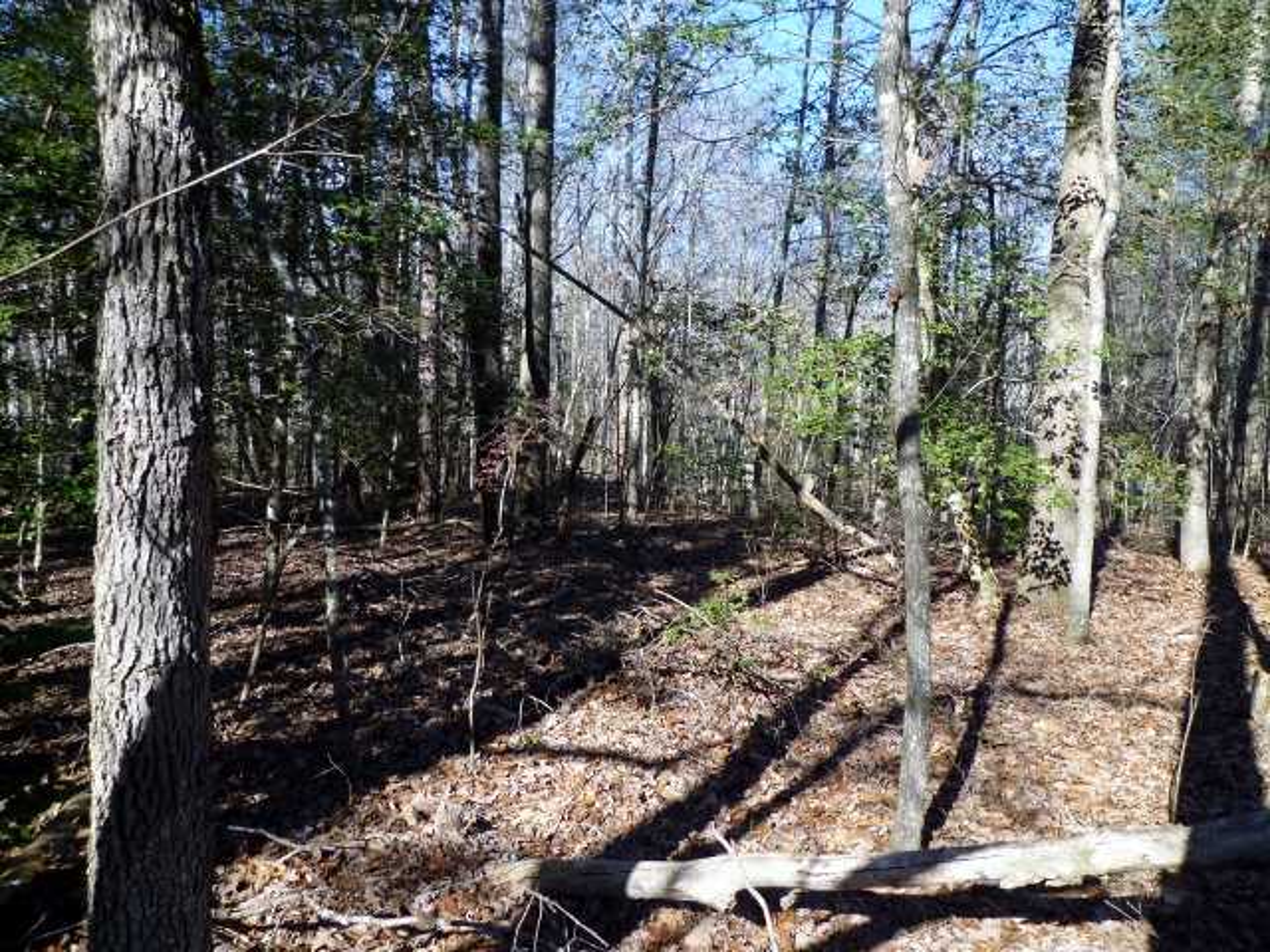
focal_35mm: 25
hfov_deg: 69.4
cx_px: 635
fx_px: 917
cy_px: 476
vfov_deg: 54.9
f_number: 2.8
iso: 80
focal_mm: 4.4
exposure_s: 1/320
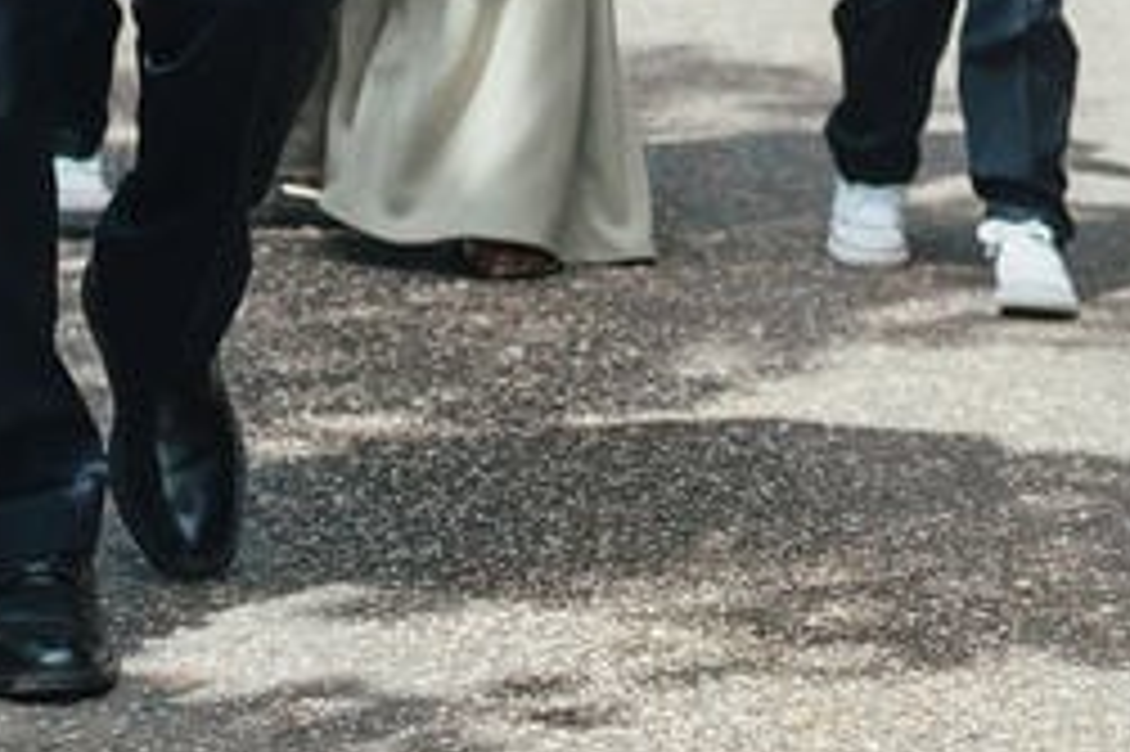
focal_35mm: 286
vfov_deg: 4.7
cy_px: -687
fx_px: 8971
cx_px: 288
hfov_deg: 7.2
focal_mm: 70
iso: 320
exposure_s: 1/2000
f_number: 2.8
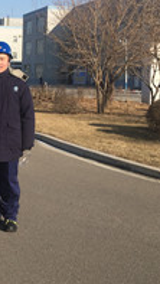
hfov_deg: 17.4
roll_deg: -0.5
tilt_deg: -2.0
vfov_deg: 32.6
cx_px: -61
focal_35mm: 64
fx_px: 482
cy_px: 98
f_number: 2.2
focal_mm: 4.15
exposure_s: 1/1522
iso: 32
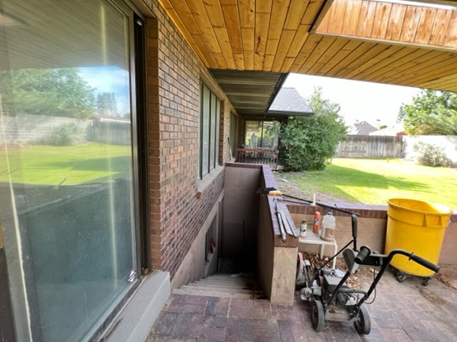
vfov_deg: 81.7
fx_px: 198
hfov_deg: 98.0
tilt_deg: -9.4
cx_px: 245
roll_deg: -3.1
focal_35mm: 15
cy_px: 170
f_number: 1.8
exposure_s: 1/99
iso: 80
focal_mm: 1.57
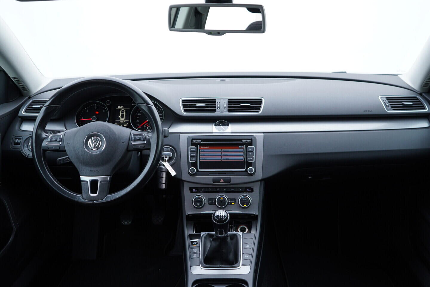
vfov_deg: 36.9
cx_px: 215
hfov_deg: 53.1
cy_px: 144
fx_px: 430
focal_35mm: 36
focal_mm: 24
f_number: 2.8
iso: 160
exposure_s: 1/40
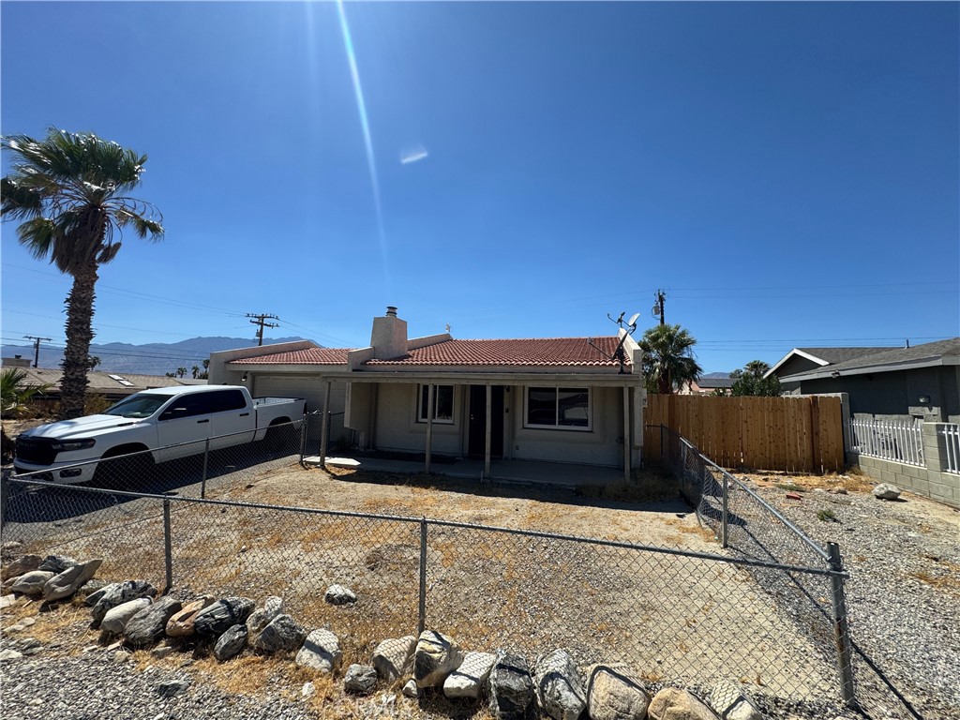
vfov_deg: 85.7
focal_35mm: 14
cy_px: 360
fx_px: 388
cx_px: 480
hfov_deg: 102.1
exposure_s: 1/2083
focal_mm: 2.22
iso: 50
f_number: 2.2
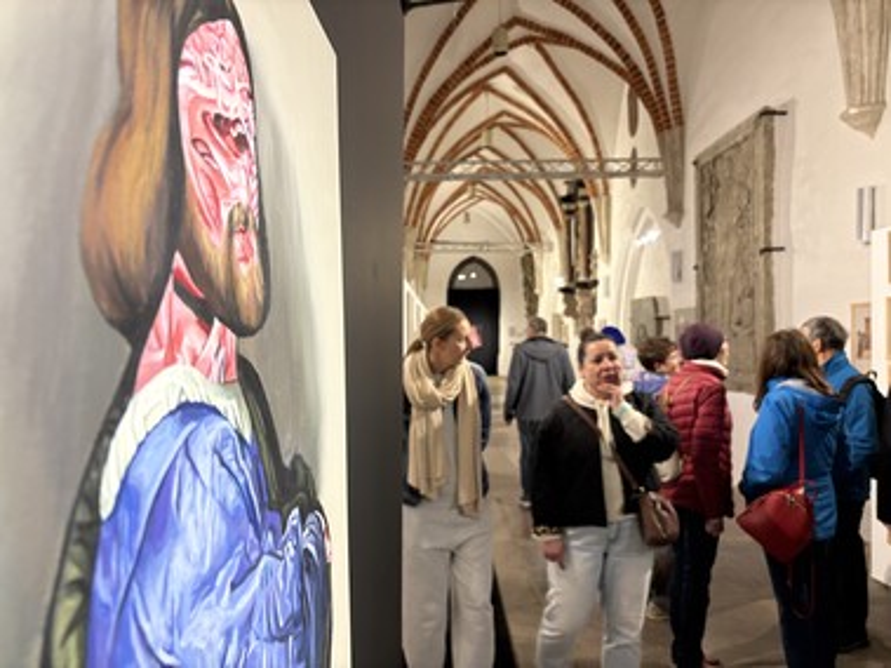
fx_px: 669
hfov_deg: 67.3
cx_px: 446
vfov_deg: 53.0
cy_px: 334
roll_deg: +1.1
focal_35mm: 26
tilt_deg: -0.1
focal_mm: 5.96
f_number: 1.6
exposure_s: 1/50
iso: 250
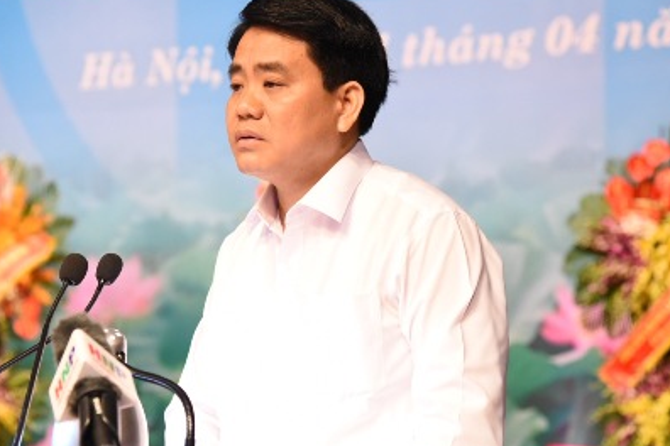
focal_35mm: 106
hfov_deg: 19.2
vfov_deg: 12.9
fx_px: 1973
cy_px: 211
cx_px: 228
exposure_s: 1/200
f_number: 4.5
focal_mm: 70
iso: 4000
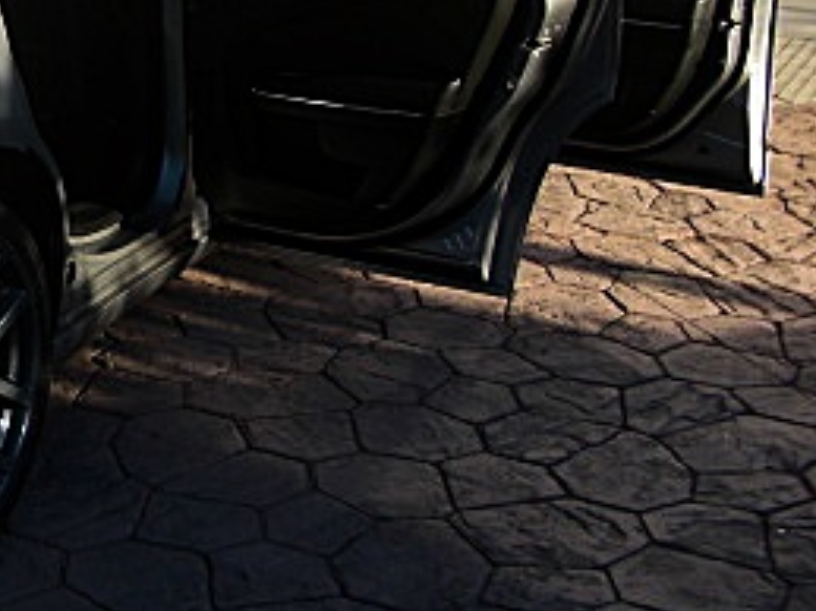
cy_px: 85
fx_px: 2097
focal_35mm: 89
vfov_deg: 16.4
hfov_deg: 20.6
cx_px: -161
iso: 50
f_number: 2.8
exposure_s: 1/400
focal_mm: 6.3
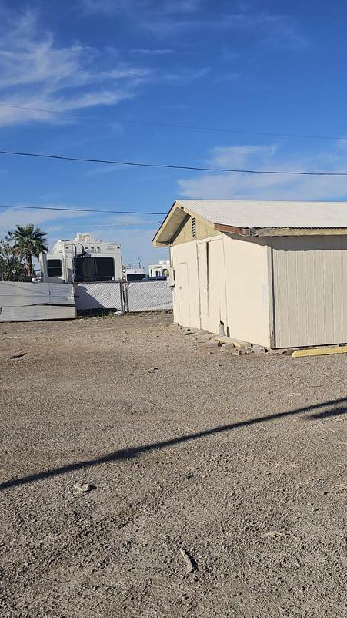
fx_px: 654
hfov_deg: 28.8
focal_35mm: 40
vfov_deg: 50.3
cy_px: 355
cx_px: 294
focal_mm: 6.3
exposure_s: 1/1614
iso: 10
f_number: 1.7
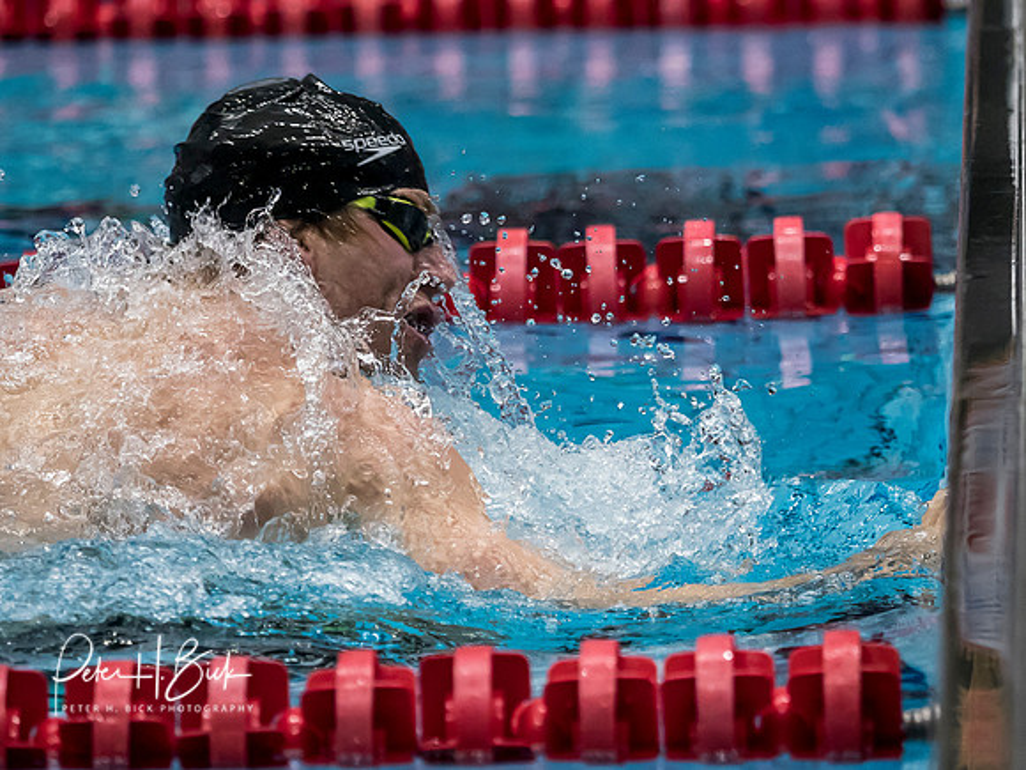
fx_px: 13557
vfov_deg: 3.3
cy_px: 378
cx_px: 690
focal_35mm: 457
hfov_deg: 4.3
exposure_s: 1/1000
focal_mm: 150
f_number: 2.8
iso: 2000
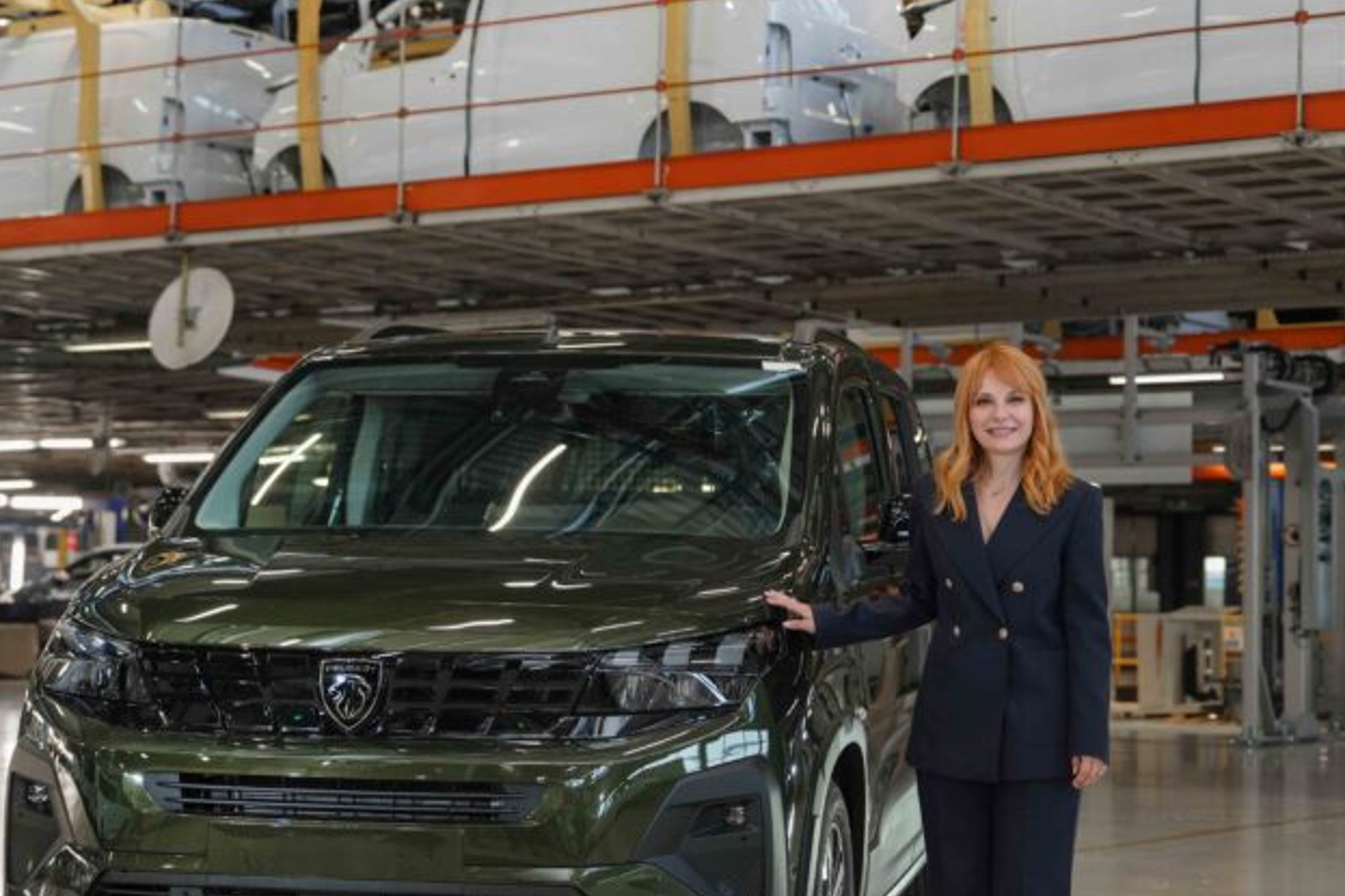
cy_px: 435
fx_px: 2764
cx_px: 706
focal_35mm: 74
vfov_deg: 18.4
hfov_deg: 27.3
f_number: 2.8
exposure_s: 1/200
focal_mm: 45
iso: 640
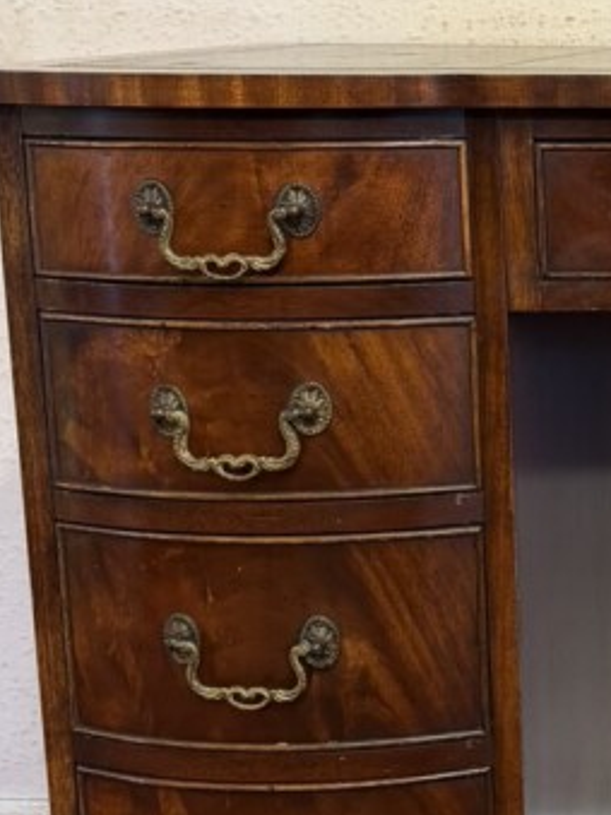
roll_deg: +0.1
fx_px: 2002
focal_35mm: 85
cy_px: 356
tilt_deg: -11.2
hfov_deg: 15.6
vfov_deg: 23.0
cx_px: 981
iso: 125
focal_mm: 6.76
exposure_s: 1/50
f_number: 1.78
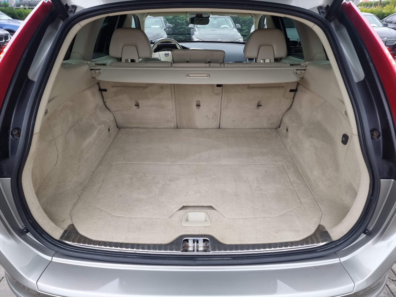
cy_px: 148
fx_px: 275
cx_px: 198
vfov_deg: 56.8
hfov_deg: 71.6
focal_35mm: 24
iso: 64
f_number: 1.8
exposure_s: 1/100
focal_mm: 6.7
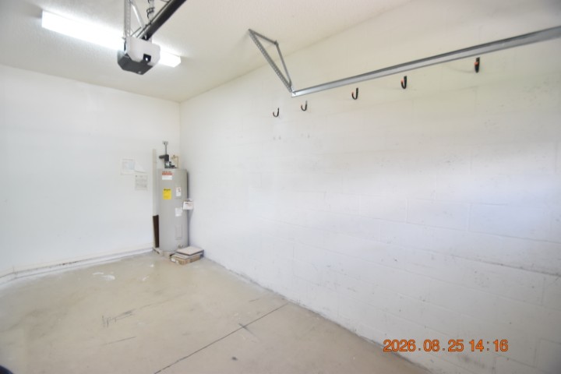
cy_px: 187
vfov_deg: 77.3
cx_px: 280
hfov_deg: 100.4
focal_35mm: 15
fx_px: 234
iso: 800
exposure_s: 1/60
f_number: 3.5
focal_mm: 10
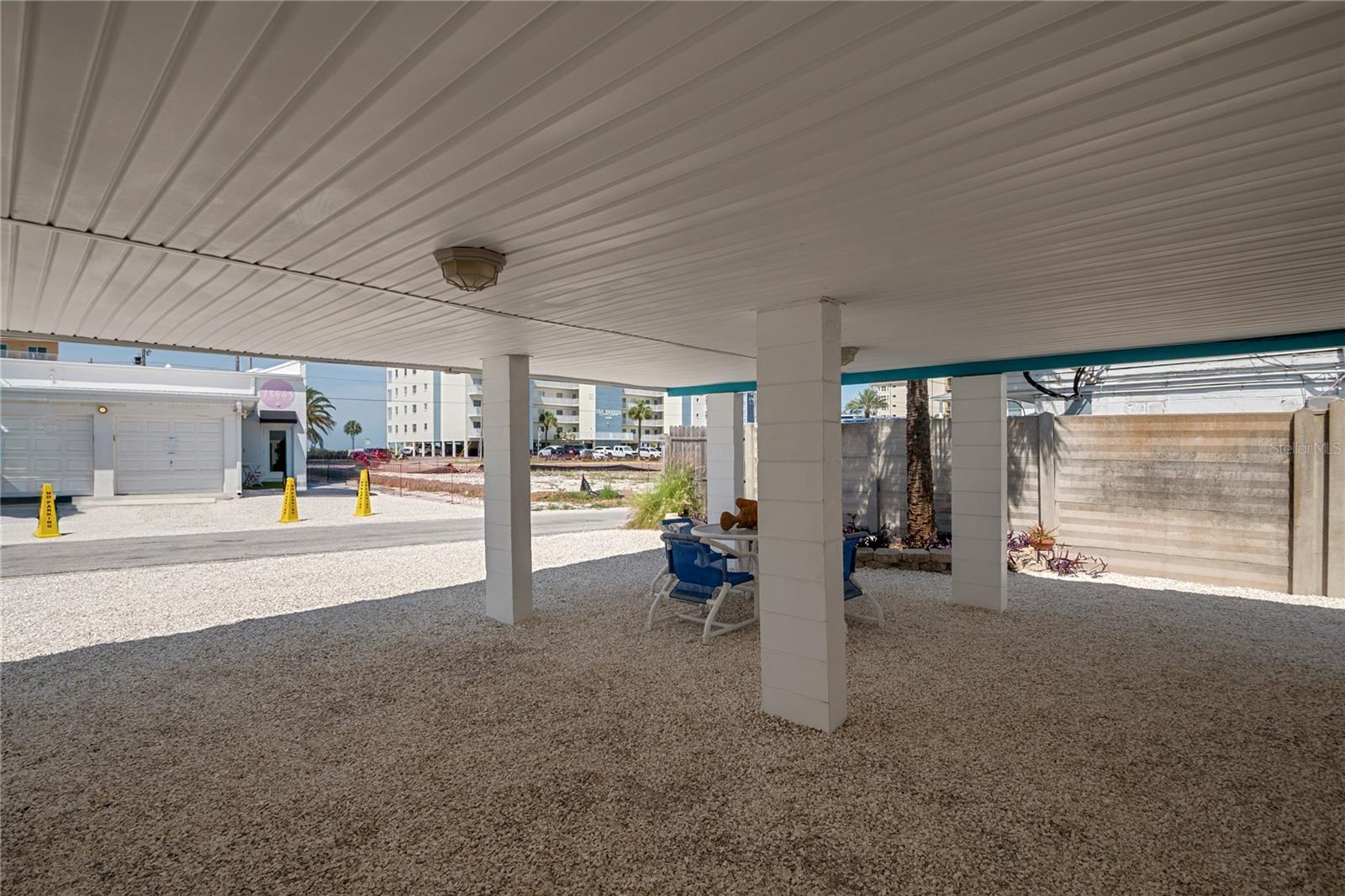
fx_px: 560
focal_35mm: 15
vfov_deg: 77.3
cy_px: 448
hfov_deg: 100.4
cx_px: 672
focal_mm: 10
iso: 100
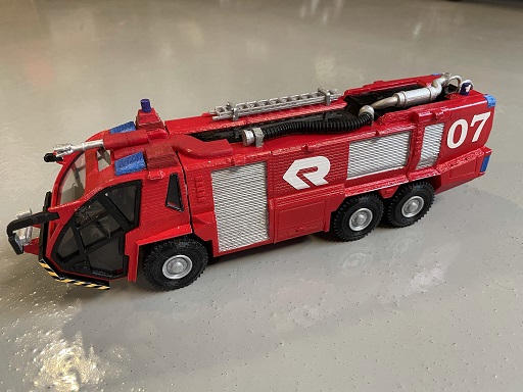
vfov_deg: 53.1
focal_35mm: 26
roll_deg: +0.8
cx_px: 262
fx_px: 393
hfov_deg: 67.3
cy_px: 196
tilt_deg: -33.4
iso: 125
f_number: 1.6
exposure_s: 1/50
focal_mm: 4.2
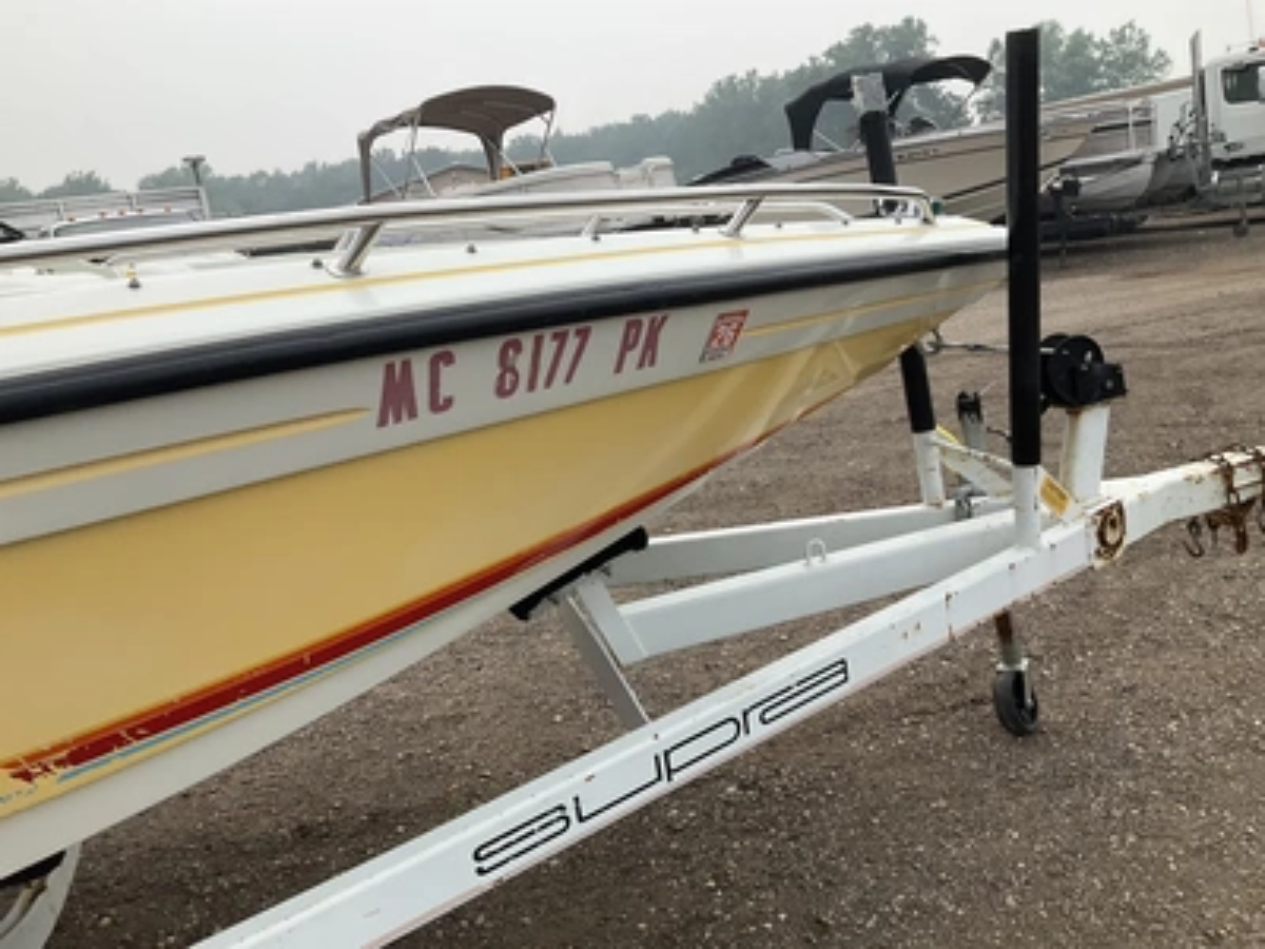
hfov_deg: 61.7
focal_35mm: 29
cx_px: 632
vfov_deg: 48.2
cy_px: 474
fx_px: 1060
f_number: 1.8
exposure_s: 1/1342
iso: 25
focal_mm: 3
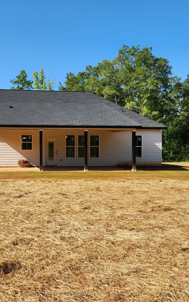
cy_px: 146
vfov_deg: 56.7
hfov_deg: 36.1
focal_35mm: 34
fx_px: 280
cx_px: 38
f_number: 1.8
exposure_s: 1/1232
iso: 20
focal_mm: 5.4
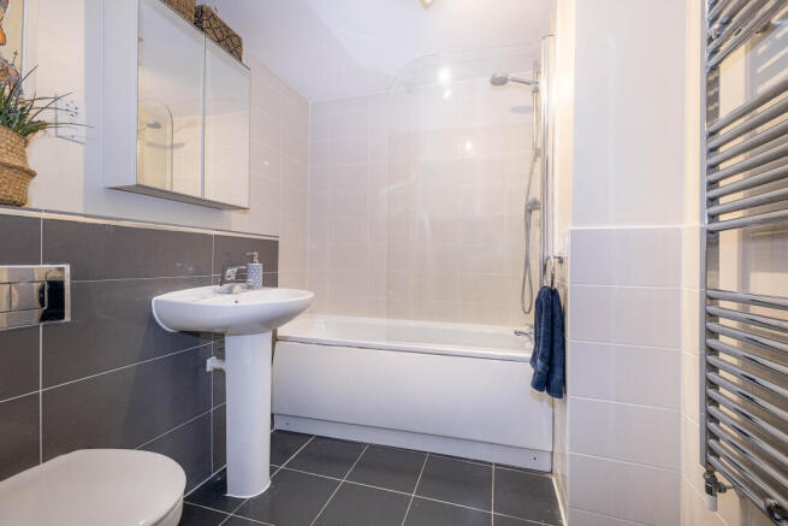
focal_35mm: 15
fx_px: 328
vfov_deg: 77.4
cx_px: 394
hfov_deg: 100.4
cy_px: 263
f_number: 6.4
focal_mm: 10
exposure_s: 1/7
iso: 500
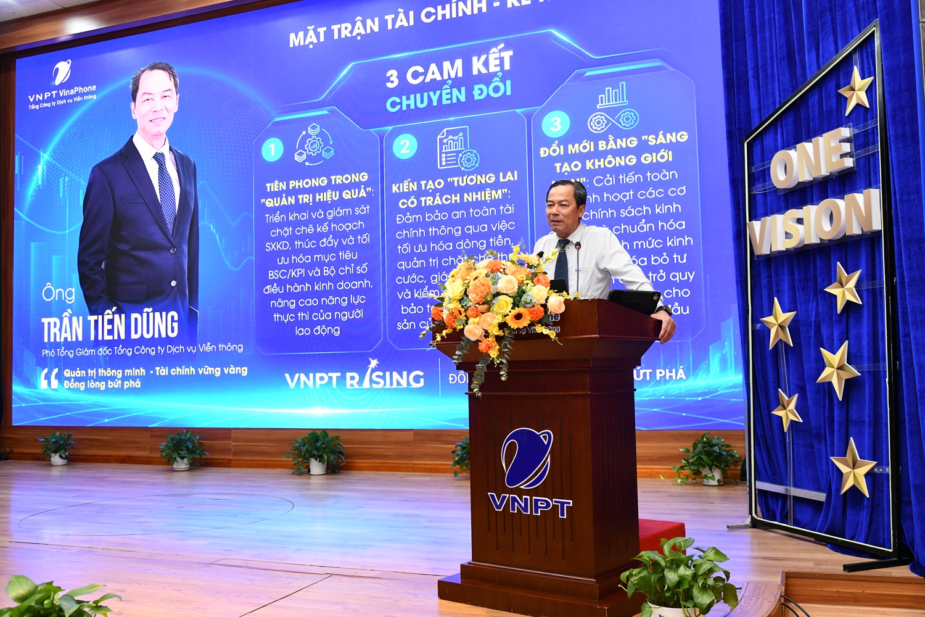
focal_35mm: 32
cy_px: 308
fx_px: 822
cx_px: 462
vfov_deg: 41.1
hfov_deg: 58.7
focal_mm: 32
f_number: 5.6
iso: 2500
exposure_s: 1/125
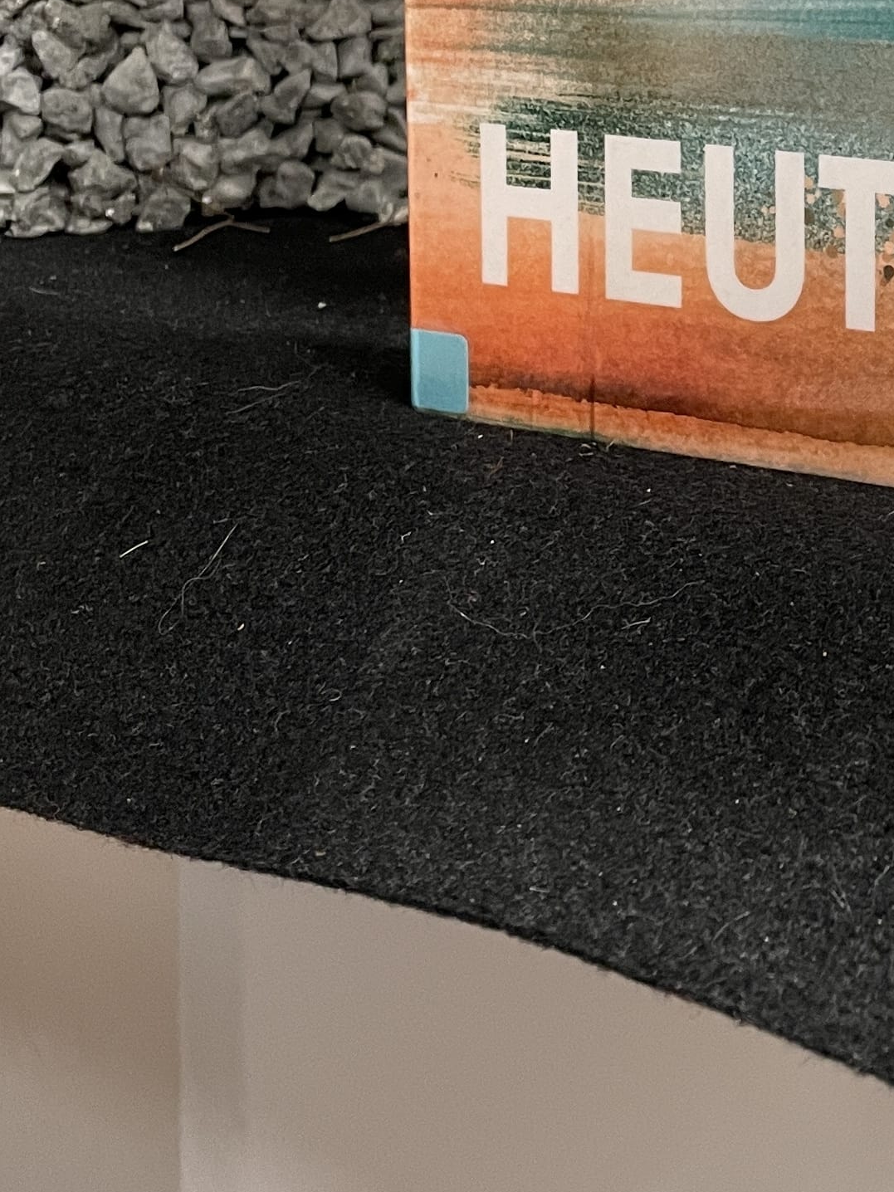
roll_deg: -0.1
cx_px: 1121
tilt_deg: -5.1
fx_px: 2514
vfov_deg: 25.5
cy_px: 36
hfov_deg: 18.9
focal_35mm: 73
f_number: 1.6
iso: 250
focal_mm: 4.2
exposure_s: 1/60
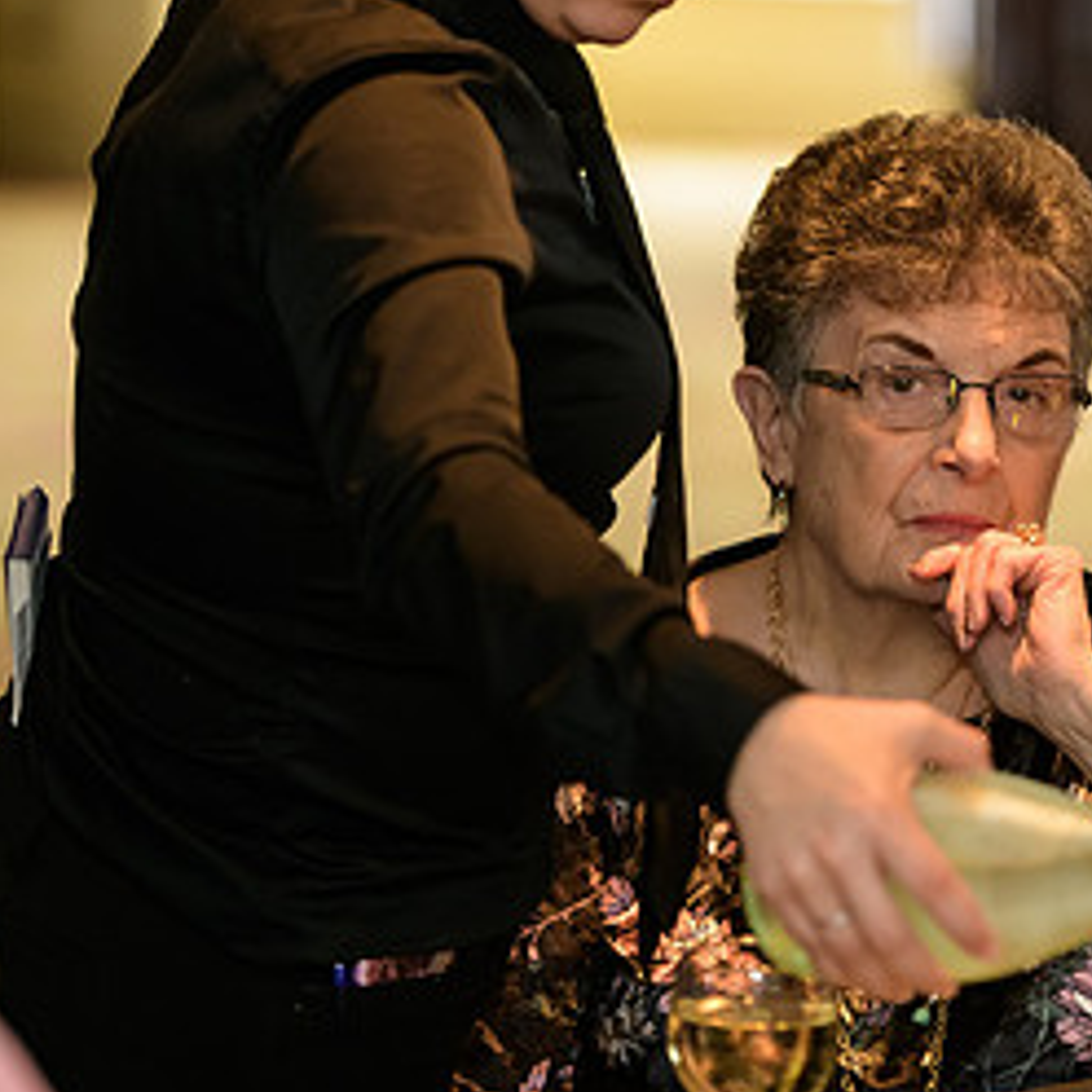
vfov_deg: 7.0
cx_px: 1008
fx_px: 8887
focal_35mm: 249
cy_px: 407
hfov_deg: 7.0
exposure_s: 1/125
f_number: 3.2
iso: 1600
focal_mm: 125
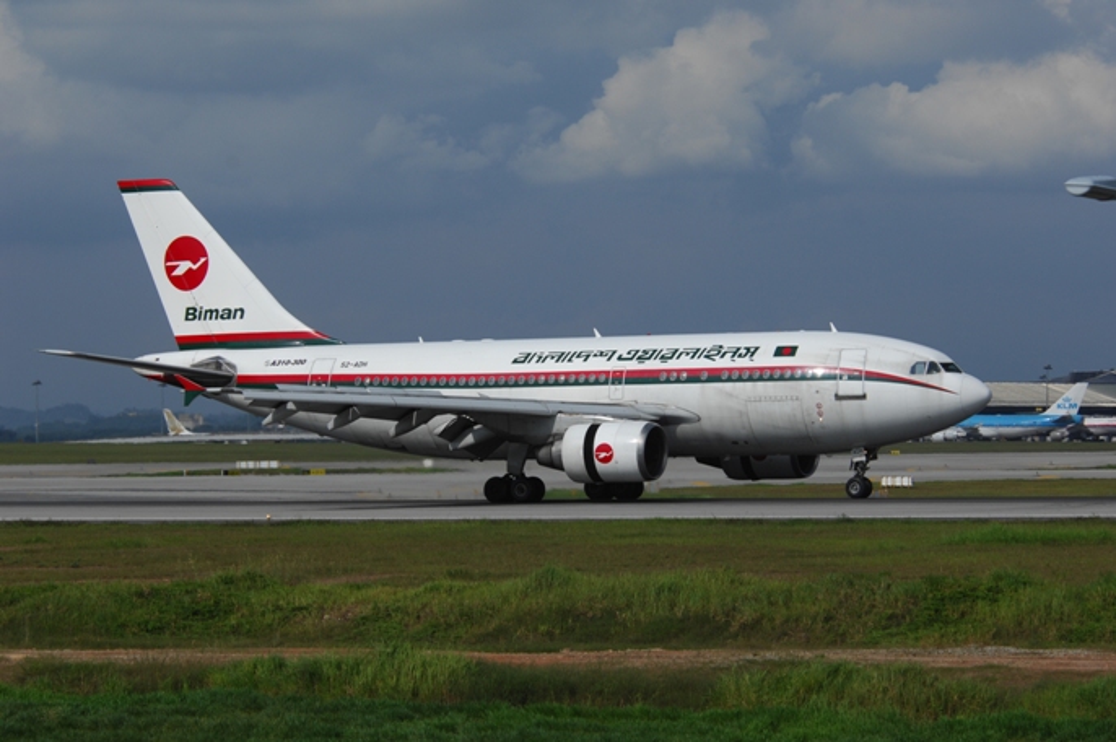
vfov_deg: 7.5
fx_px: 5667
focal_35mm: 183
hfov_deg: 11.2
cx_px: 558
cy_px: 371
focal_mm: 122
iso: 160
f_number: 8
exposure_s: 1/1500
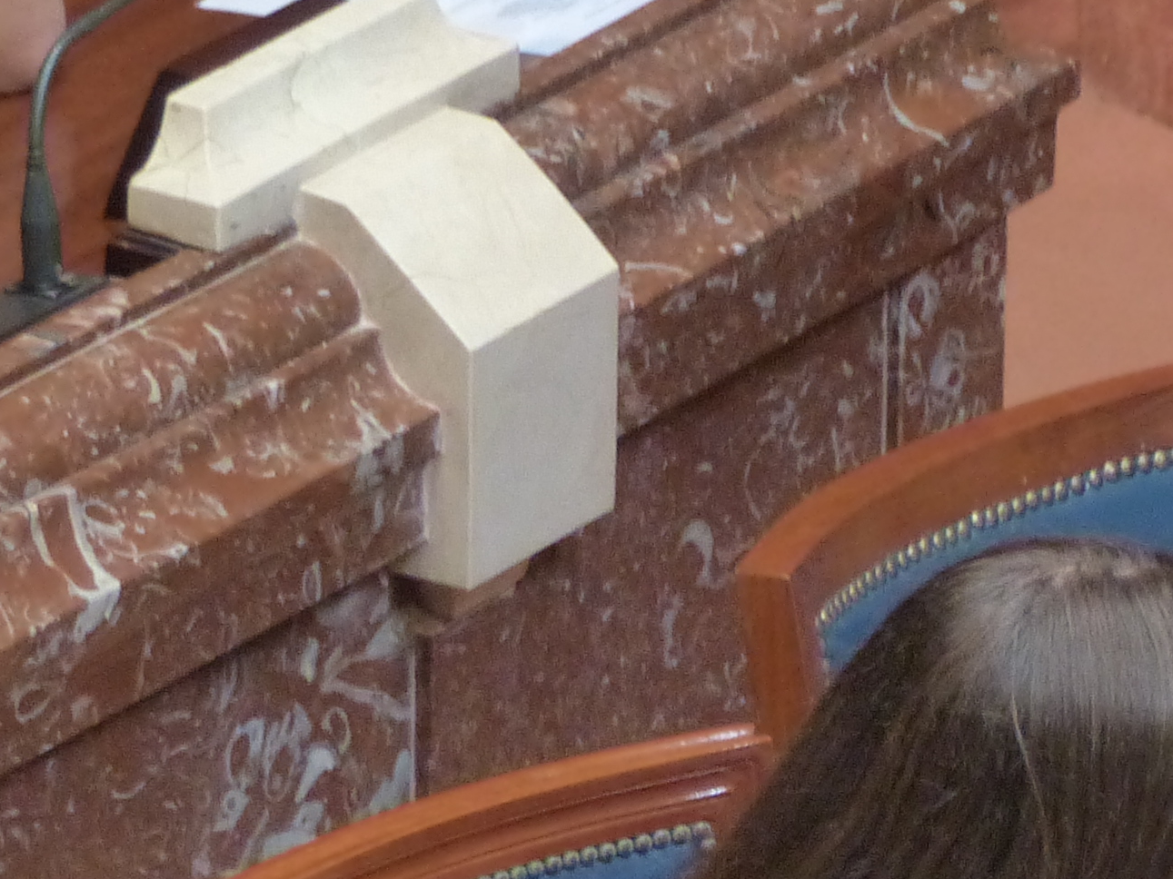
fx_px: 22464
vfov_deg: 2.2
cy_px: 1242
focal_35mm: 663
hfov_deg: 3.0
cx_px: 660
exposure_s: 1/25
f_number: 2.8
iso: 400
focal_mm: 38.5
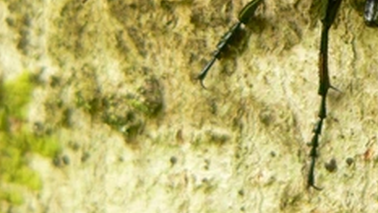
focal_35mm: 230
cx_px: 396
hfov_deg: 9.3
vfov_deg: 5.3
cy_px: -60
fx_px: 2305
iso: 200
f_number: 2.8
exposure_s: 1/60
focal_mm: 12.8
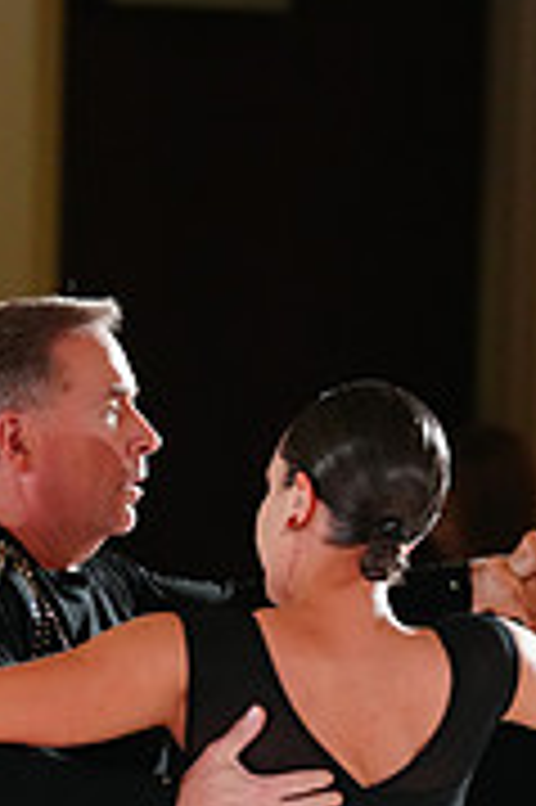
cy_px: 1076
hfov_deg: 2.7
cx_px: 178
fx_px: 11545
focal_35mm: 516
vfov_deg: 4.0
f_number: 2.8
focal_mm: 159
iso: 3200
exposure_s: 1/400
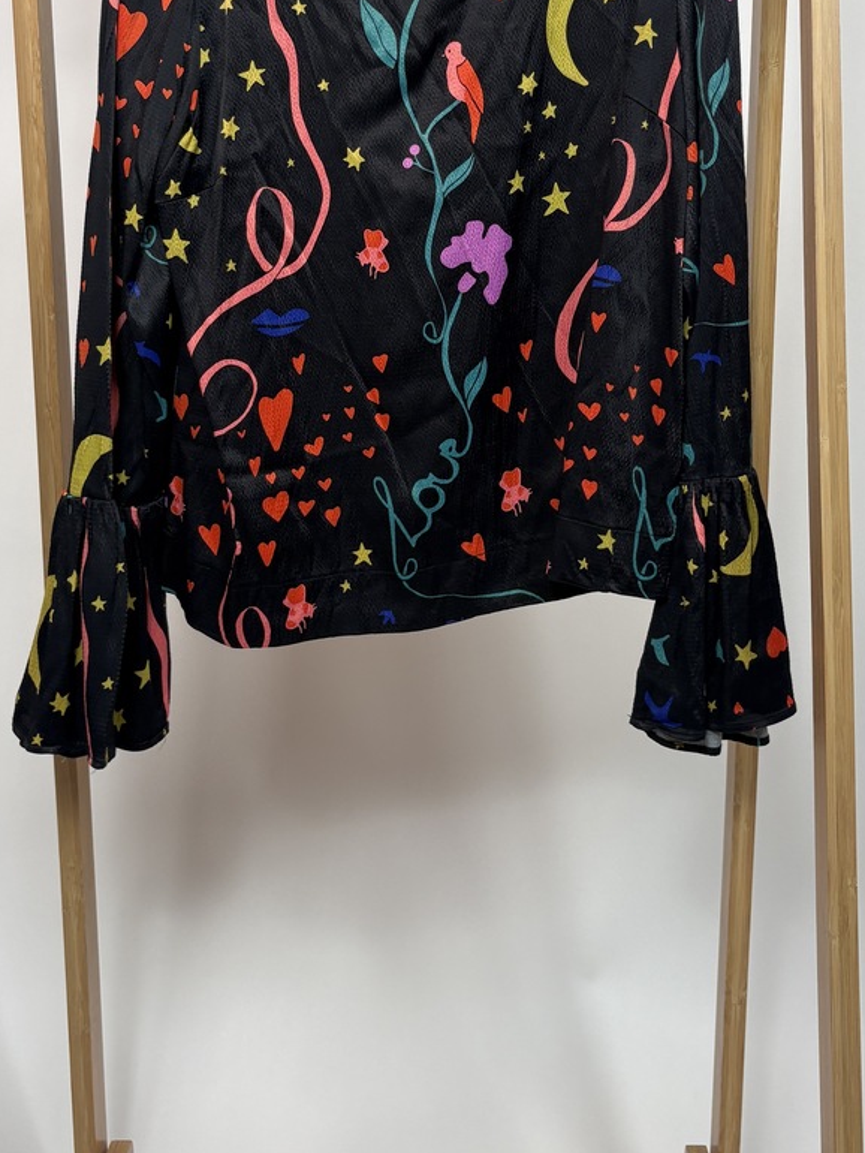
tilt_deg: -3.4
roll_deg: -0.7
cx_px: 450
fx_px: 1498
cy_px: 308
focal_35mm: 45
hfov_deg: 32.2
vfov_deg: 41.0
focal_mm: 5.96
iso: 50
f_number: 1.6
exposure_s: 1/120
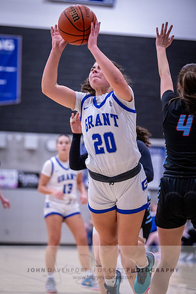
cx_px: 98
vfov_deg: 17.1
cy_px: 147
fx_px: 980
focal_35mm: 120
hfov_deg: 11.4
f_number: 2.8
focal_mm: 120
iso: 11400
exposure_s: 1/1000
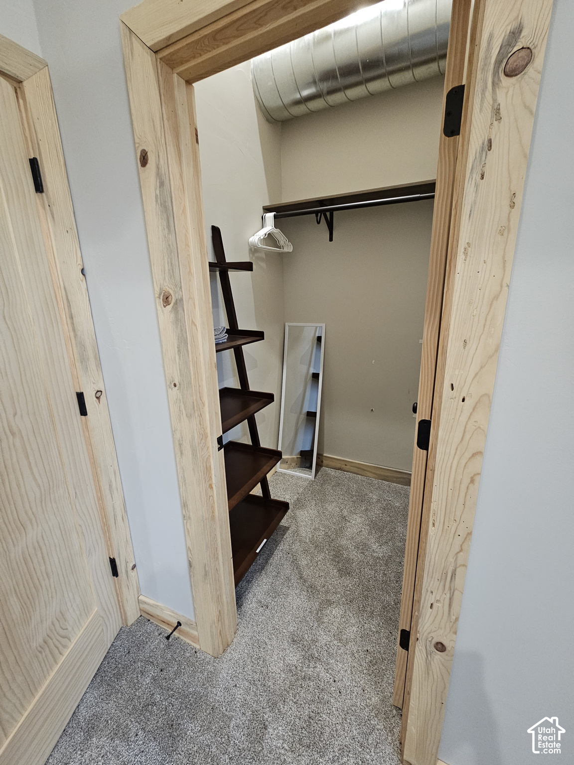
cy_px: 382
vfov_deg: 106.2
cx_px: 287
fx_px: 287
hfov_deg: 89.9
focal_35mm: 13
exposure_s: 1/30
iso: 500
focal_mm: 2.2
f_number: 2.2
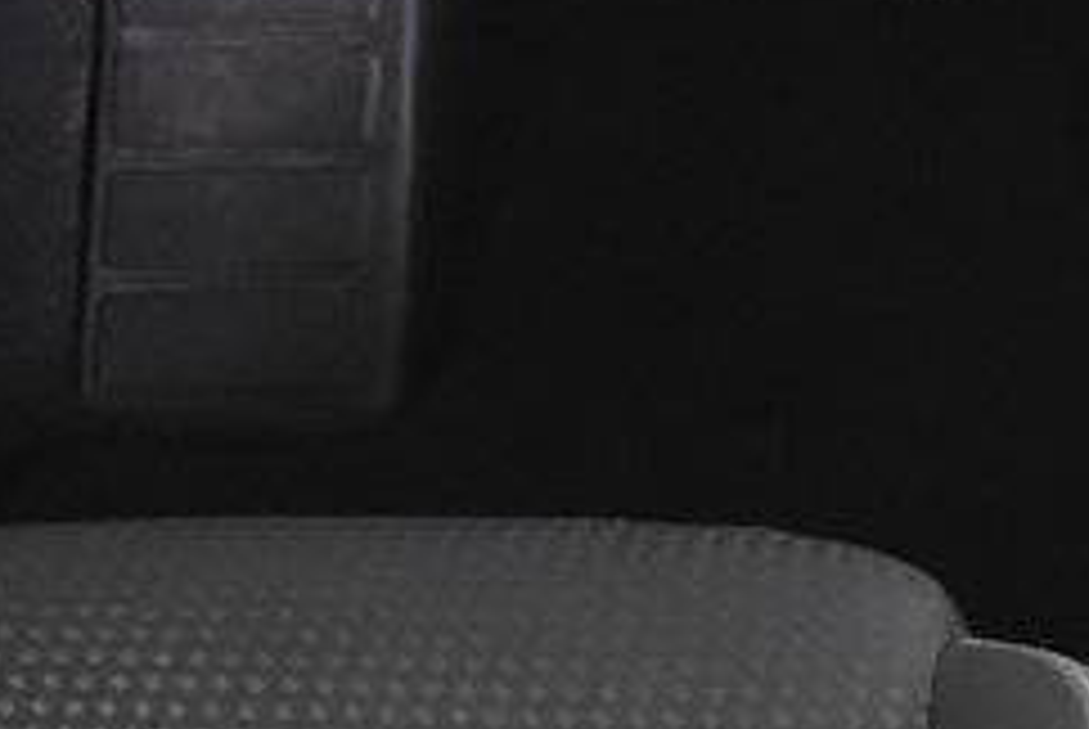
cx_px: 1701
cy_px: -236
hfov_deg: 14.1
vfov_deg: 10.0
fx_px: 4078
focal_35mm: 135
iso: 3600
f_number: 2.8
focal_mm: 17
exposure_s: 1/25
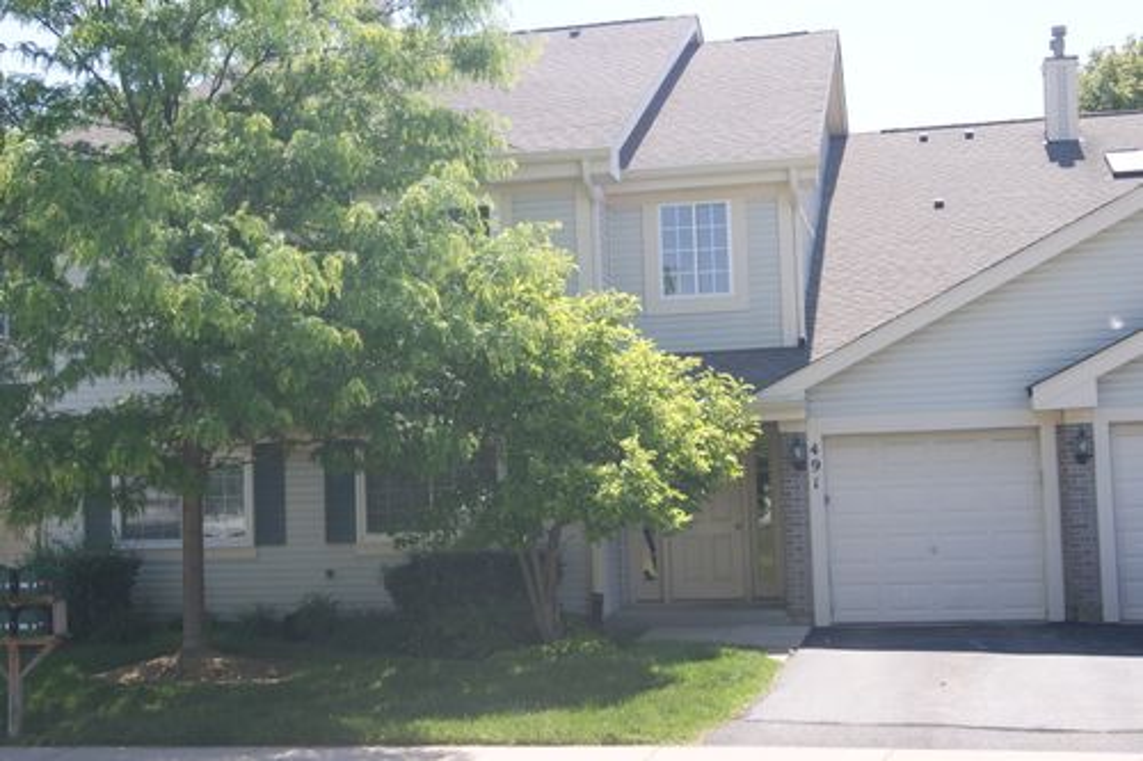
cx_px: 572
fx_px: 1666
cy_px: 380
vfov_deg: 25.7
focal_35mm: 52
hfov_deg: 37.9
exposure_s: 1/80
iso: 100
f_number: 10
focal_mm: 35
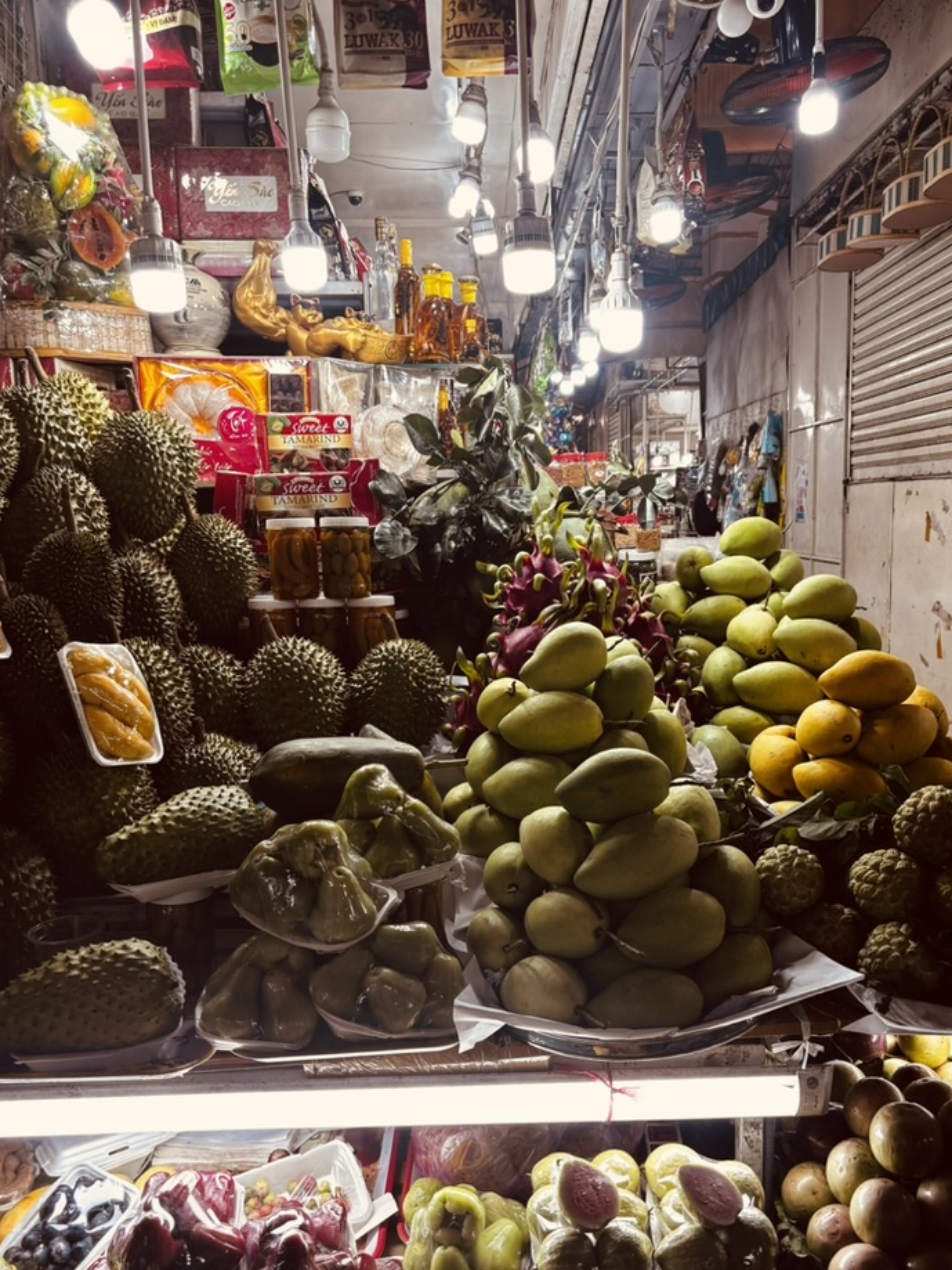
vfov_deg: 61.5
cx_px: 503
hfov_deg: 48.2
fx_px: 1063
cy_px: 707
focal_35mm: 29
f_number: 1.6
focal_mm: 5.96
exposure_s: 1/112
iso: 40
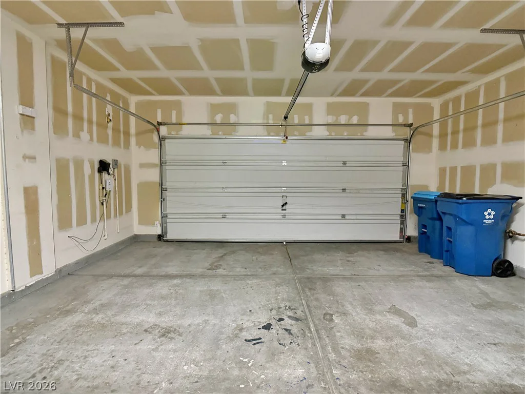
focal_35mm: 24
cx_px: 262
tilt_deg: -3.4
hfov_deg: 71.6
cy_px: 197
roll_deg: +0.0
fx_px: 364
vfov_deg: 56.8
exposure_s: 1/30
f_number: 1.78
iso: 1000
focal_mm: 6.76
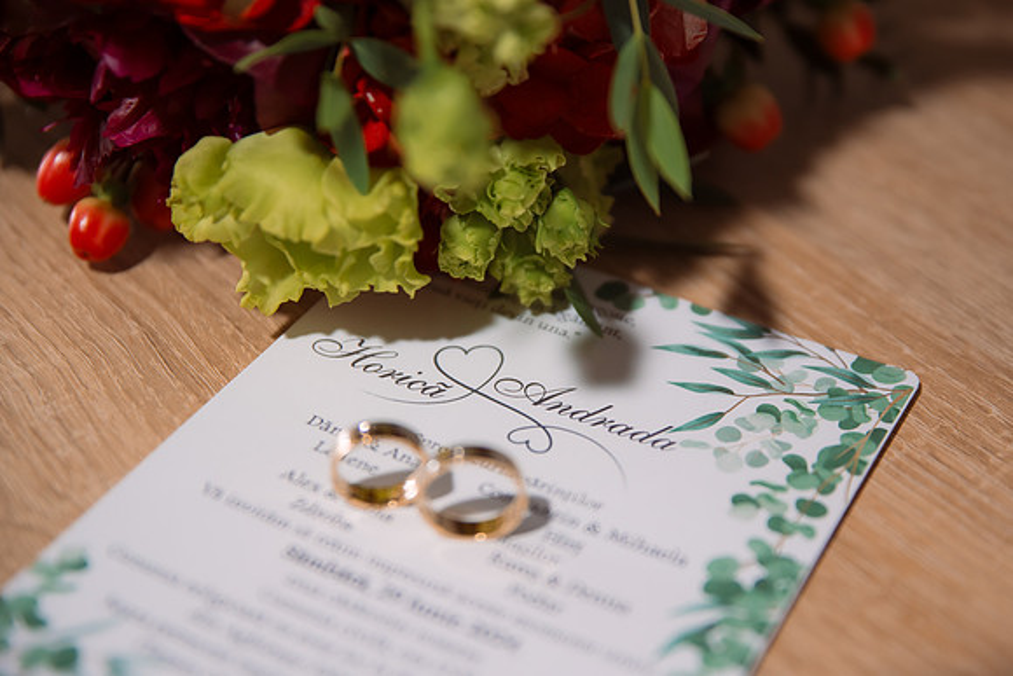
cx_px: 565
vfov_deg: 17.5
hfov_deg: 26.0
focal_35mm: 78
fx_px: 2196
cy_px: 377
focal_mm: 70
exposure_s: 1/160
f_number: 2.8
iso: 640
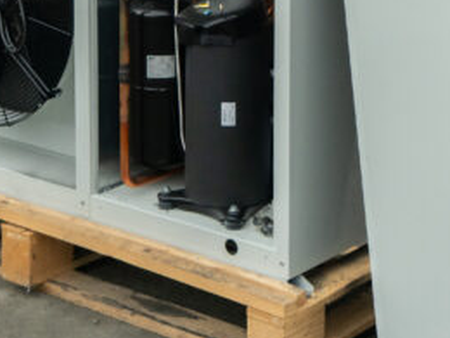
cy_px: -181
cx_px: 158
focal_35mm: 121
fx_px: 1573
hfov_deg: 16.3
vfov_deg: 11.7
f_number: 4
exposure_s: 1/125
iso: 800
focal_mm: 32
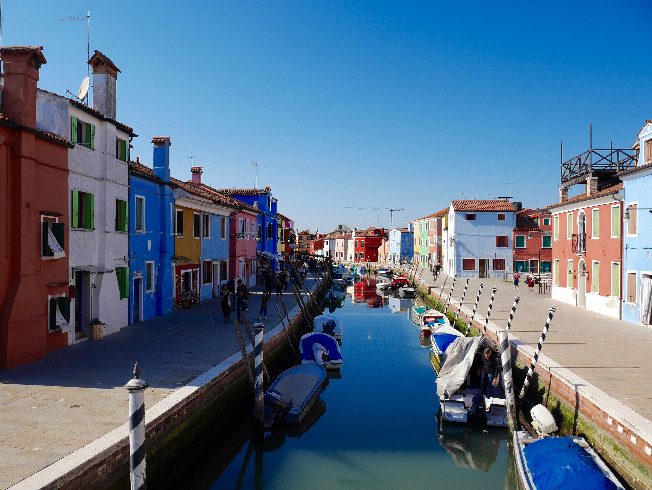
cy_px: 245
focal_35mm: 28
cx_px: 326
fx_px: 528
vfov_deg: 49.8
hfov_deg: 63.4
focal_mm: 14
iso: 200
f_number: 9
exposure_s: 1/640
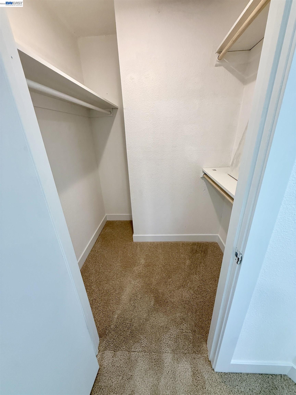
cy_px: 198
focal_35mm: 14
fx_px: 160
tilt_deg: -22.9
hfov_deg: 85.7
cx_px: 148
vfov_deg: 102.1
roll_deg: +3.0
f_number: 2.2
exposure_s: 1/120
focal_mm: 2.22
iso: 200
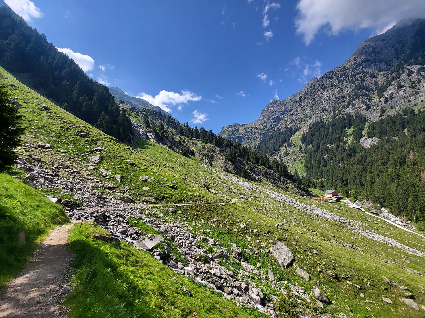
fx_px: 160
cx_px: 212
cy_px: 159
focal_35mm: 13
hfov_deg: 106.2
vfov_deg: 89.9
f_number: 2.2
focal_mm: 1.74
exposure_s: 1/859
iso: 32
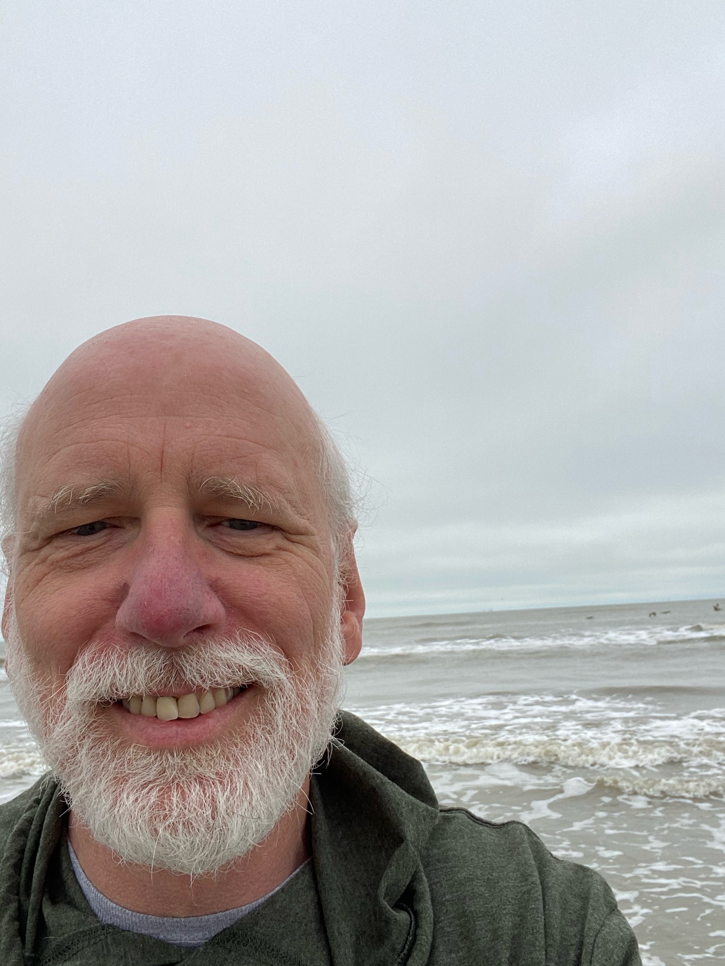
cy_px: 473
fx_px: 949
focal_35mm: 34
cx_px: 330
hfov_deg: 41.8
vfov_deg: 54.0
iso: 25
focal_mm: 2.71
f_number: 2.2
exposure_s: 1/900
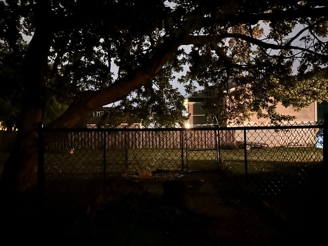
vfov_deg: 56.8
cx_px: 164
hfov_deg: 71.6
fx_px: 227
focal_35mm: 24
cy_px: 123
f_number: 1.78
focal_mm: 6.86
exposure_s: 1/2
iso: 10000
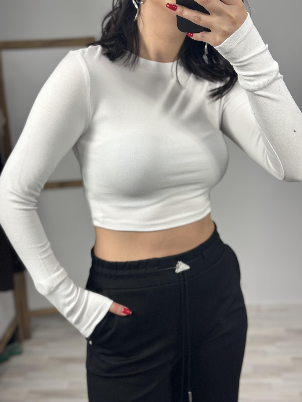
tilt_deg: -32.1
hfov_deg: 30.3
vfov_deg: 39.7
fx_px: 558
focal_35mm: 48
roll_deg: +5.4
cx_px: 151
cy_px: 201
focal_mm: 6.86
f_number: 1.78
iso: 64
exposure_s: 1/114
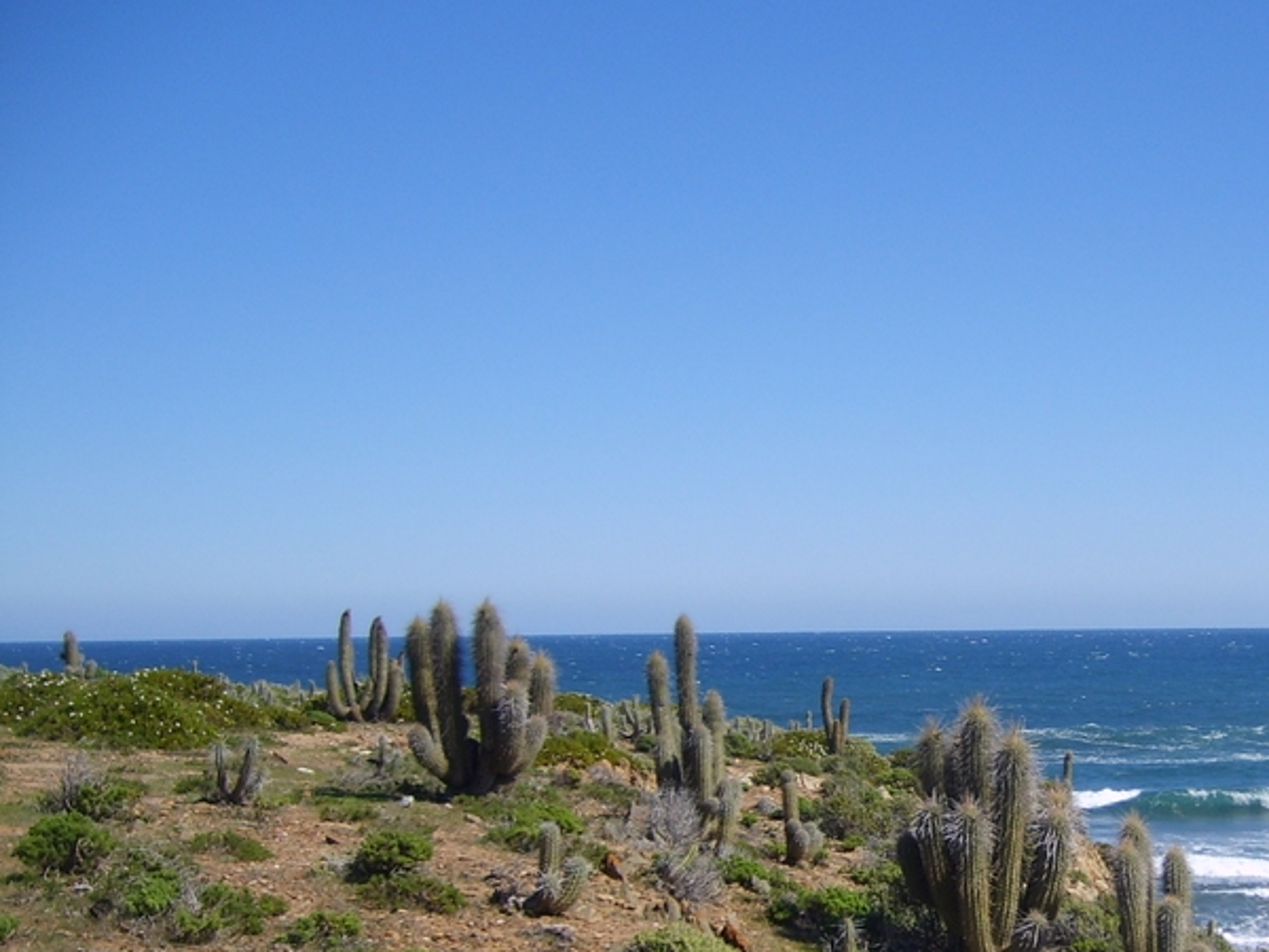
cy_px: 709
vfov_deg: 25.8
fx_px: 2053
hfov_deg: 33.4
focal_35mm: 56
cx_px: 1007
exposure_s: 1/180
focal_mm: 5.8
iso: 50
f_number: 7.1
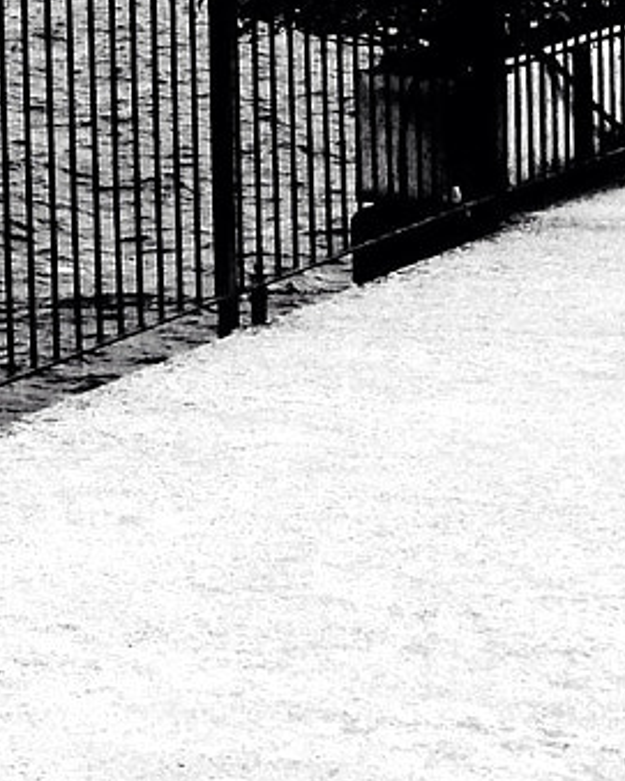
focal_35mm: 152
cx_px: -521
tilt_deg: -1.3
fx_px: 3516
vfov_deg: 12.4
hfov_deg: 9.6
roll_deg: +0.3
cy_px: -108
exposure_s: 1/2169
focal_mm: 4.12
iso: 50
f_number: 2.4
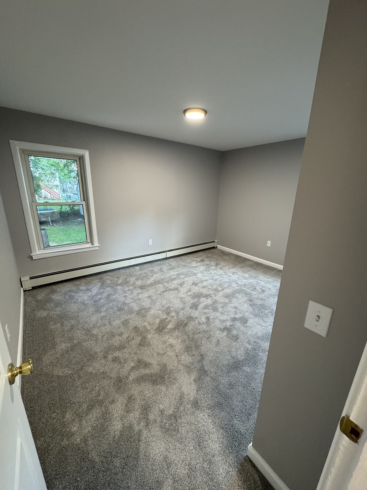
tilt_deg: -16.0
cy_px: 245
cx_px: 184
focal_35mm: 14
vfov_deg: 102.1
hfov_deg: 85.7
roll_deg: -0.4
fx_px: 198
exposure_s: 1/60
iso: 320
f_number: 2.2
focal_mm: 2.22
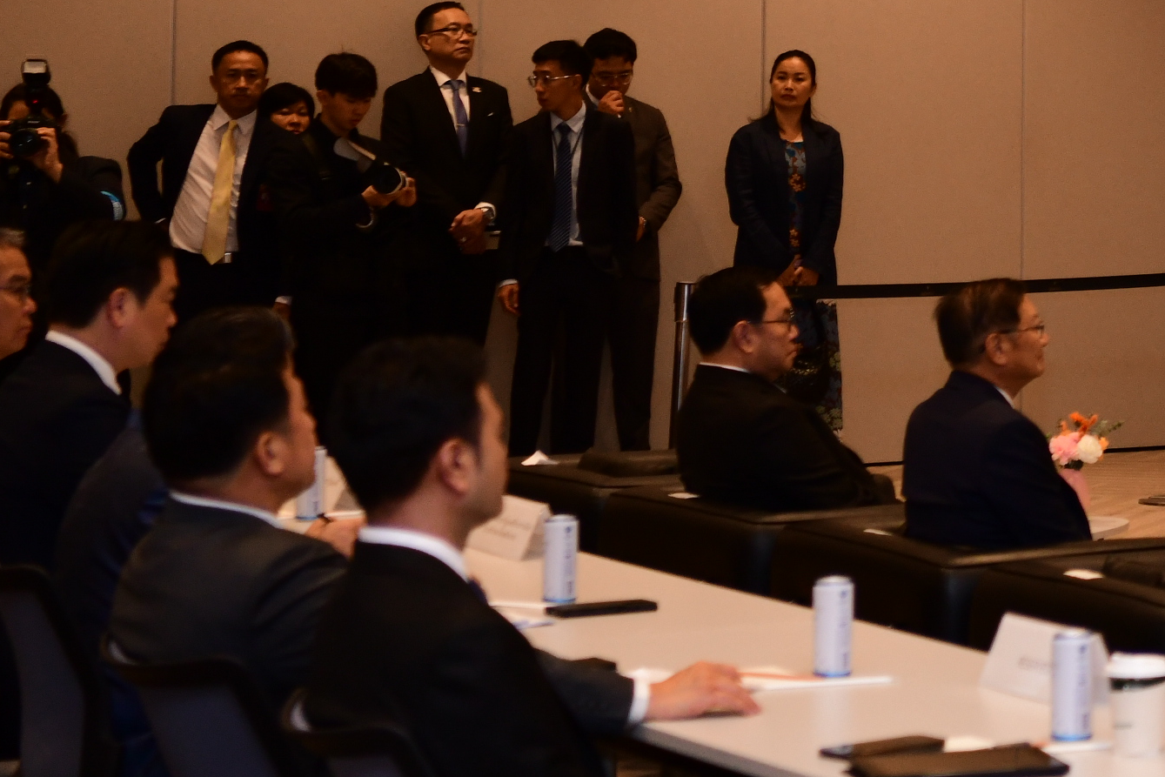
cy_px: -110
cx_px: 1621
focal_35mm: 148
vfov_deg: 9.2
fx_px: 4790
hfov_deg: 13.3
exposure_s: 1/200
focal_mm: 48
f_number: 2.8
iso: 1000
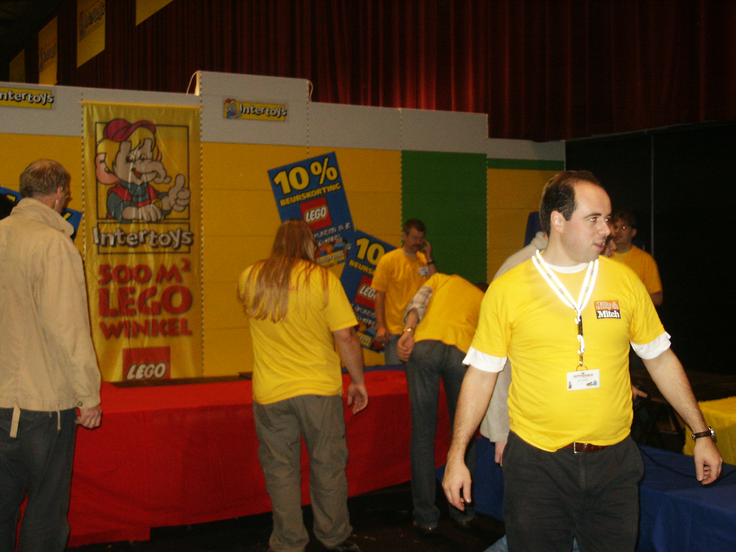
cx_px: 368
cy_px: 276
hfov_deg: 39.7
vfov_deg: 30.3
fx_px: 1021
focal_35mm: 48
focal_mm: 9.99
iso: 200
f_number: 3.6
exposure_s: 1/45
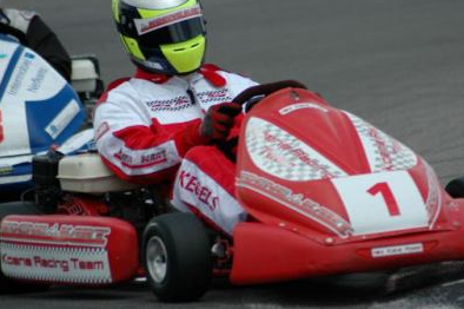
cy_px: 134
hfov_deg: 3.6
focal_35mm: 570
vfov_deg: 2.4
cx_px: 273
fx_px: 7340
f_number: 5.6
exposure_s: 1/800
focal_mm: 300
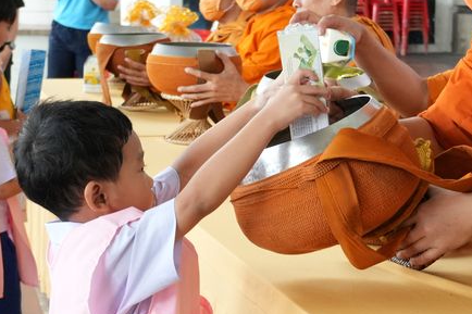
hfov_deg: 21.0
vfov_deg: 14.0
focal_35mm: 97
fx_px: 1275
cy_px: 196
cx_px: 256
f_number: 4
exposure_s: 1/200
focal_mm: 25
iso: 1600
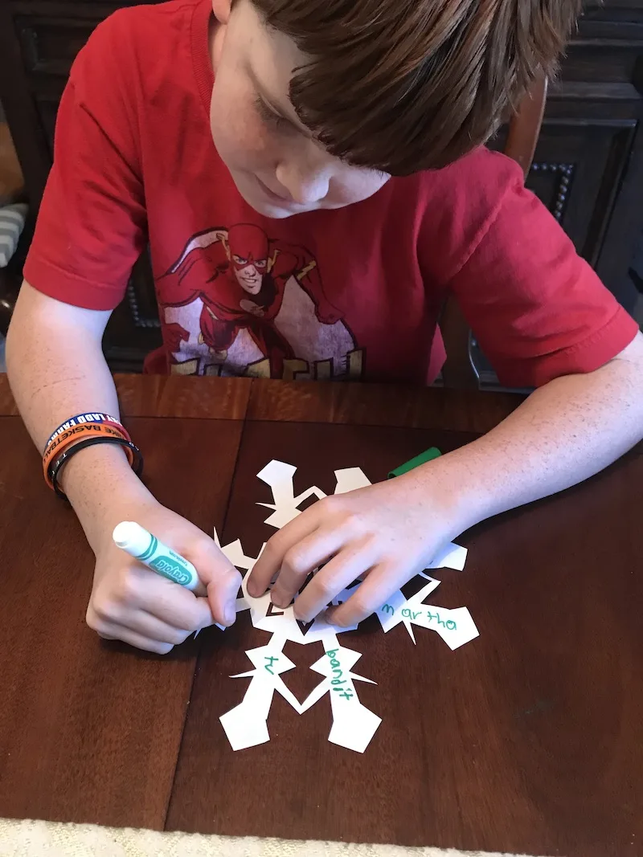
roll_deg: -0.3
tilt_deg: -41.4
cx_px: 322
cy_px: 428
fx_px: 694
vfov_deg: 63.4
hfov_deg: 49.7
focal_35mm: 28
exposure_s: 1/9
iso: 100
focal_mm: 3.99
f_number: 1.8
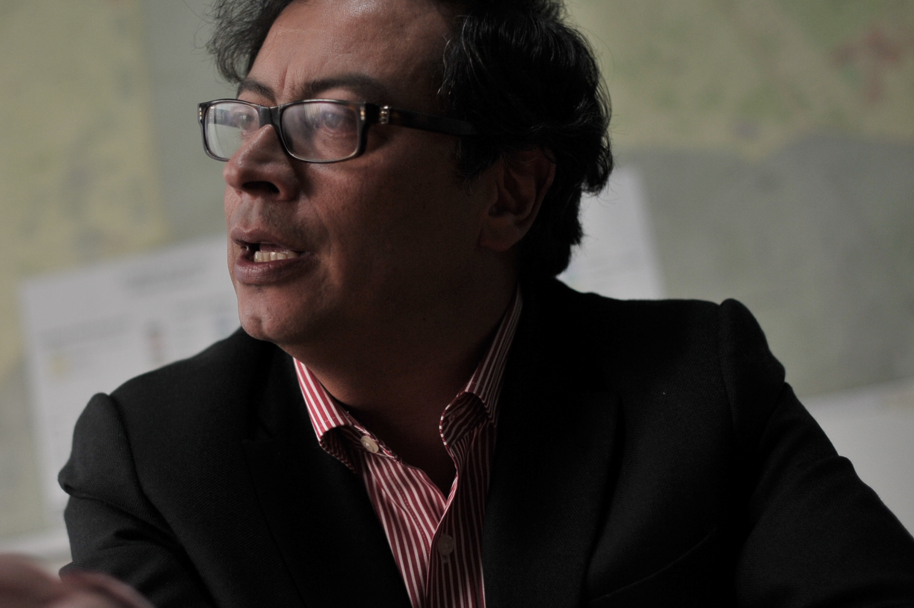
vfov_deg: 15.5
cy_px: 305
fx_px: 2233
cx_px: 290
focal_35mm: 88
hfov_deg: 23.0
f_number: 1.8
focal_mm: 50
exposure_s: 1/800
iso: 800
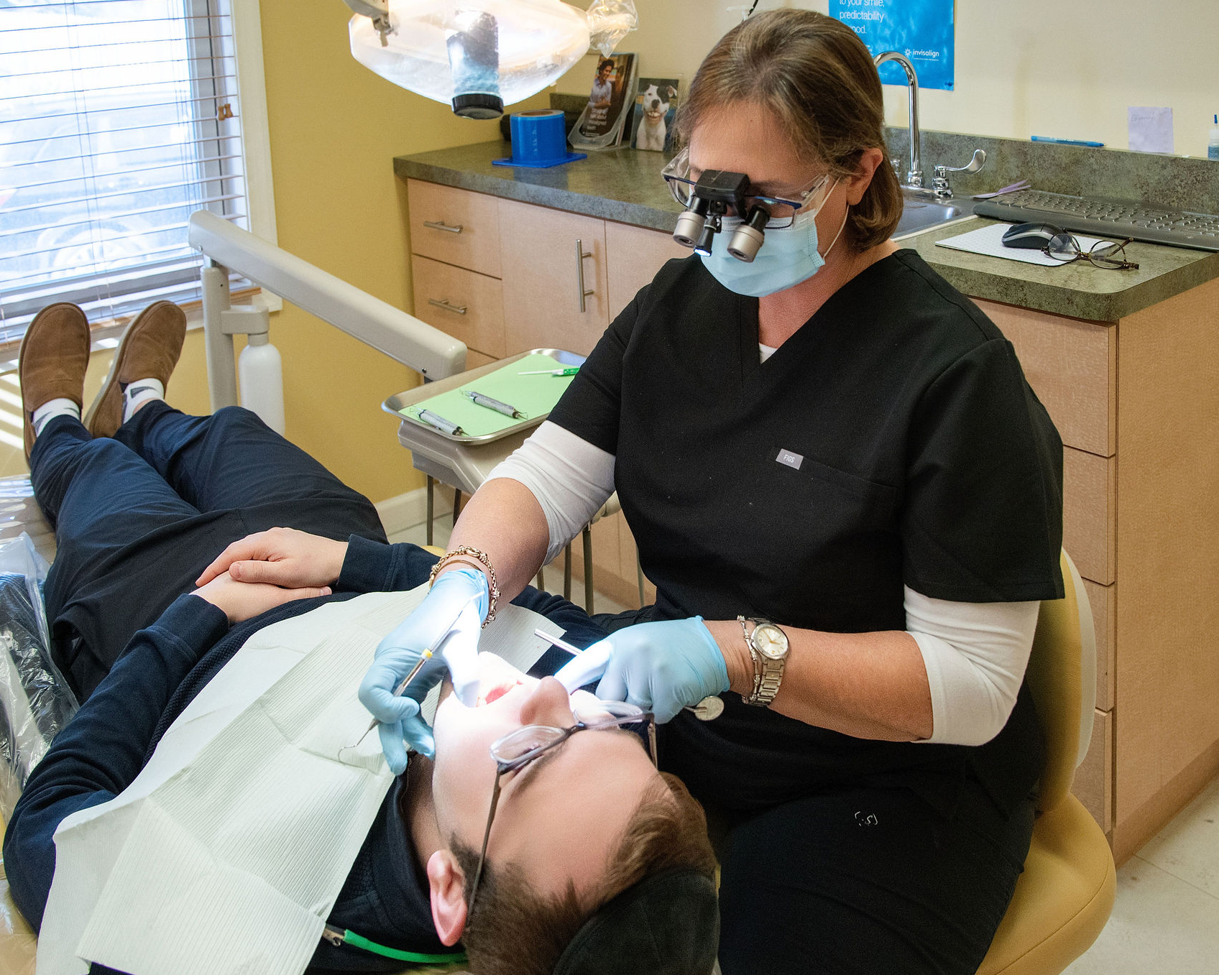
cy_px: 489
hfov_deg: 52.8
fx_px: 1227
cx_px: 660
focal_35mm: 34
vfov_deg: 43.4
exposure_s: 1/160
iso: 2500
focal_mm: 30
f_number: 5.6
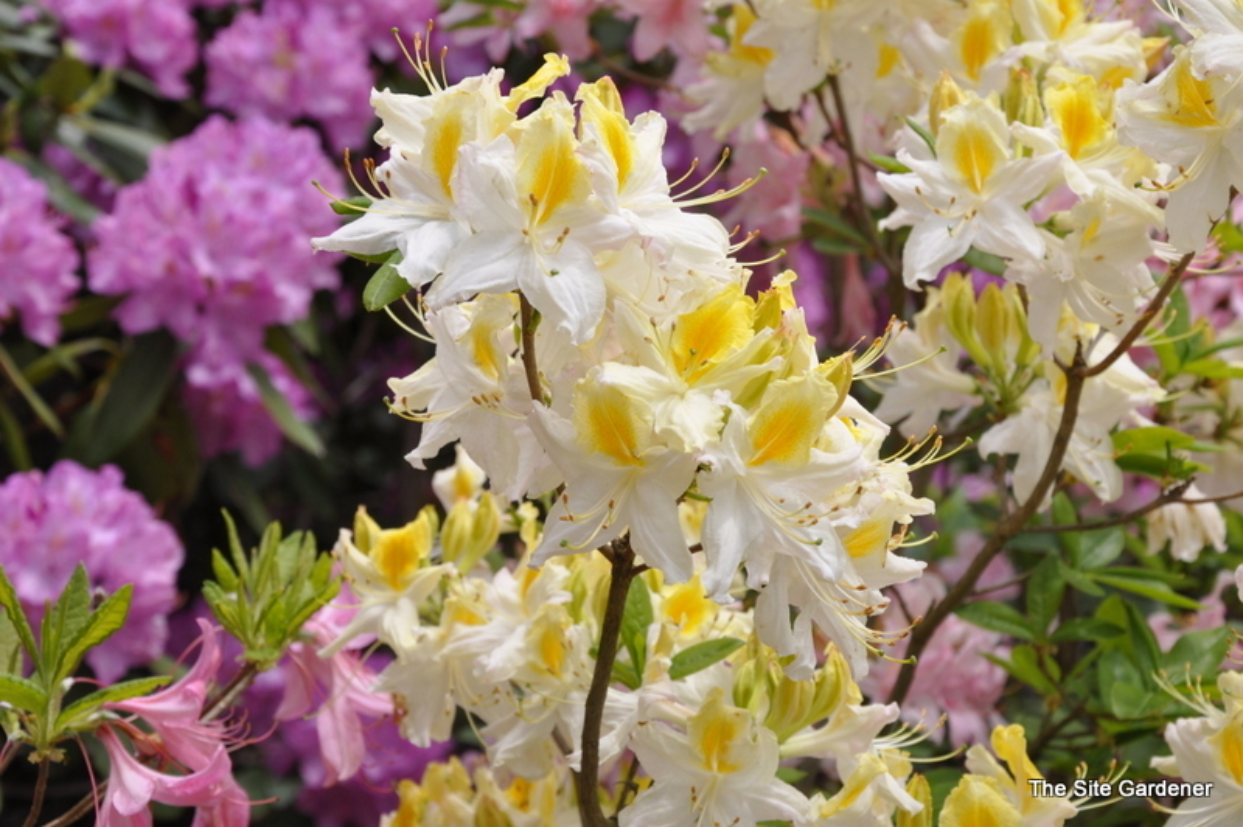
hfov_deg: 23.4
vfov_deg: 15.7
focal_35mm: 87
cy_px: 414
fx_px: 3001
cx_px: 622
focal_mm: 58
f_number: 9.5
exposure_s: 1/350
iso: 200
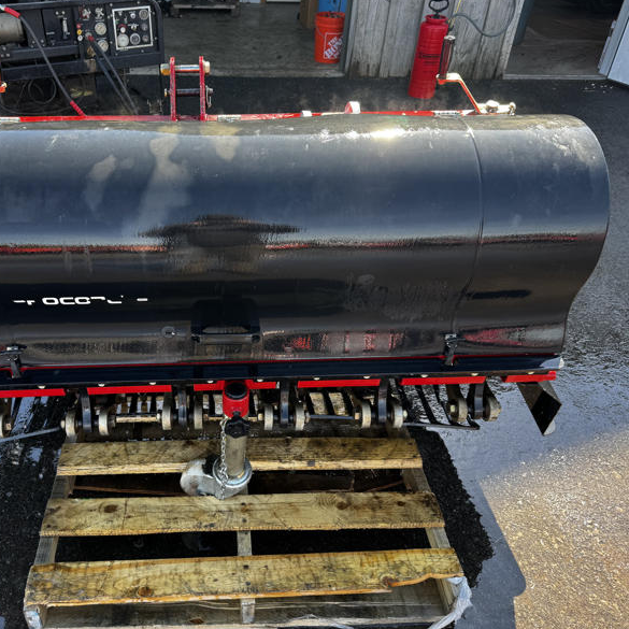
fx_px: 596
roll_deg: -1.7
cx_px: 233
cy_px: 316
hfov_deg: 54.9
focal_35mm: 29
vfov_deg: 55.6
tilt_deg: -37.3
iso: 64
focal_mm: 6.76
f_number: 1.78
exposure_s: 1/202
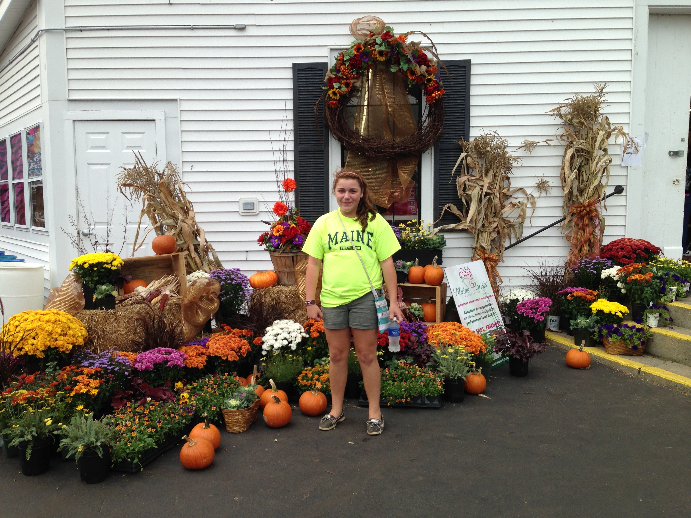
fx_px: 659
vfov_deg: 42.9
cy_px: 259
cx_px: 346
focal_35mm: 33
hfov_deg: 55.4
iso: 50
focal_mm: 4.12
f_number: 2.4
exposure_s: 1/565
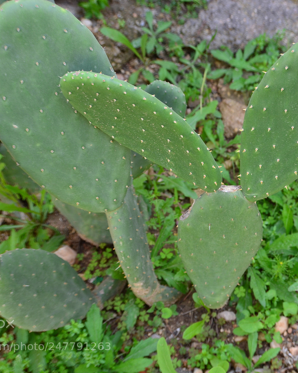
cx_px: 208
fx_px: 750
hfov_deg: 22.4
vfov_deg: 27.9
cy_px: 186
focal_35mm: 68
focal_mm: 32
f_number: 4.5
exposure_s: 1/30
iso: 100
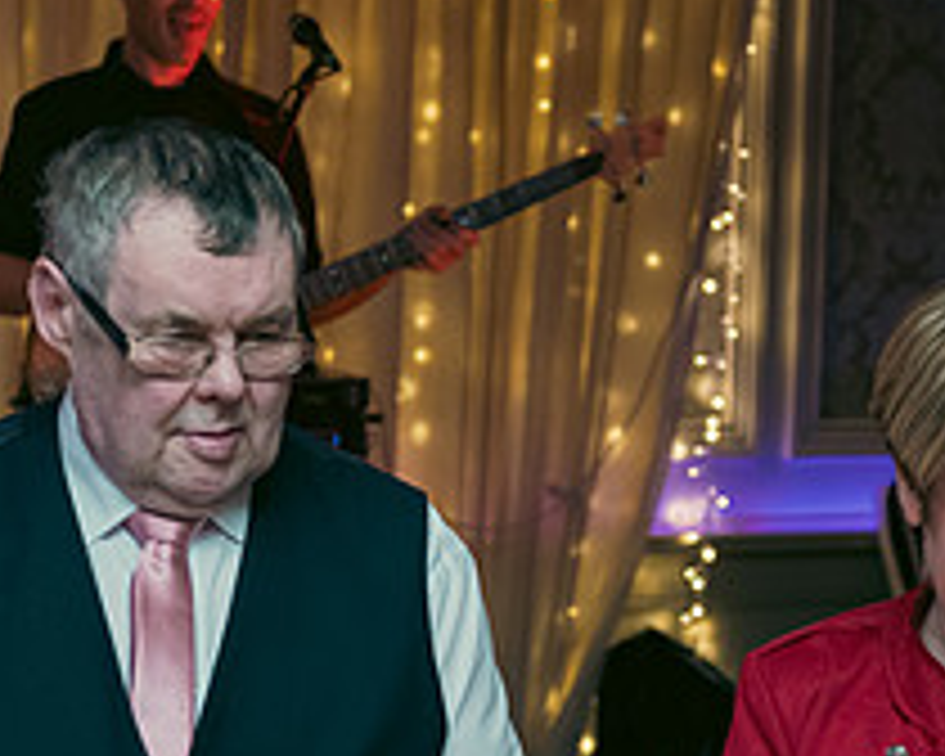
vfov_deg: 14.0
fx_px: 3049
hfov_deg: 17.5
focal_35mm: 109
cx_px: 720
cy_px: 637
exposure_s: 1/160
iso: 500
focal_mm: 42
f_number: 3.5
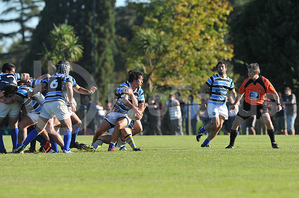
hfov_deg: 4.6
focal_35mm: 450
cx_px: 150
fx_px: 3732
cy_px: 99
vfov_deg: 3.0
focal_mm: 300
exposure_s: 1/1000
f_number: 3.5
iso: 200
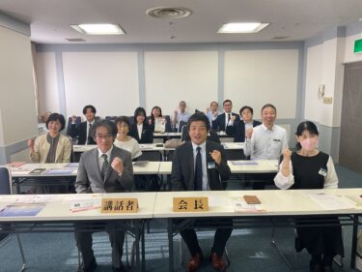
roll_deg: +0.1
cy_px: 136
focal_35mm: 29
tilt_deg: -10.3
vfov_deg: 48.2
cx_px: 181
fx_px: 303
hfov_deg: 61.7
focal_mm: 3
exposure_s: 1/100
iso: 64
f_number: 1.8
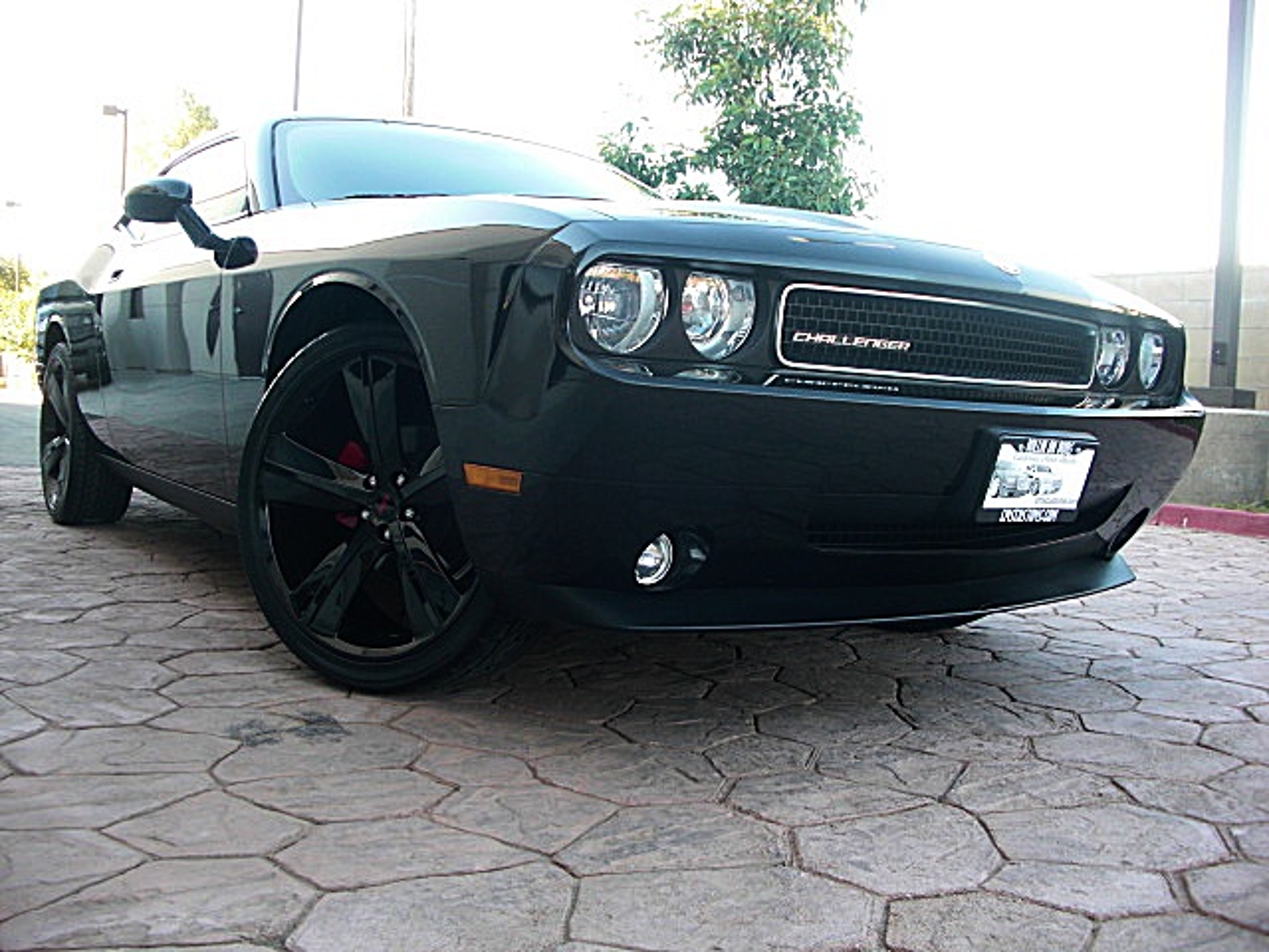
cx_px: 634
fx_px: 1320
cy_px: 476
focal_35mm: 36
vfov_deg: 39.7
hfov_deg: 51.4
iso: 100
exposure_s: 1/100
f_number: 2.8
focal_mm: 6.3
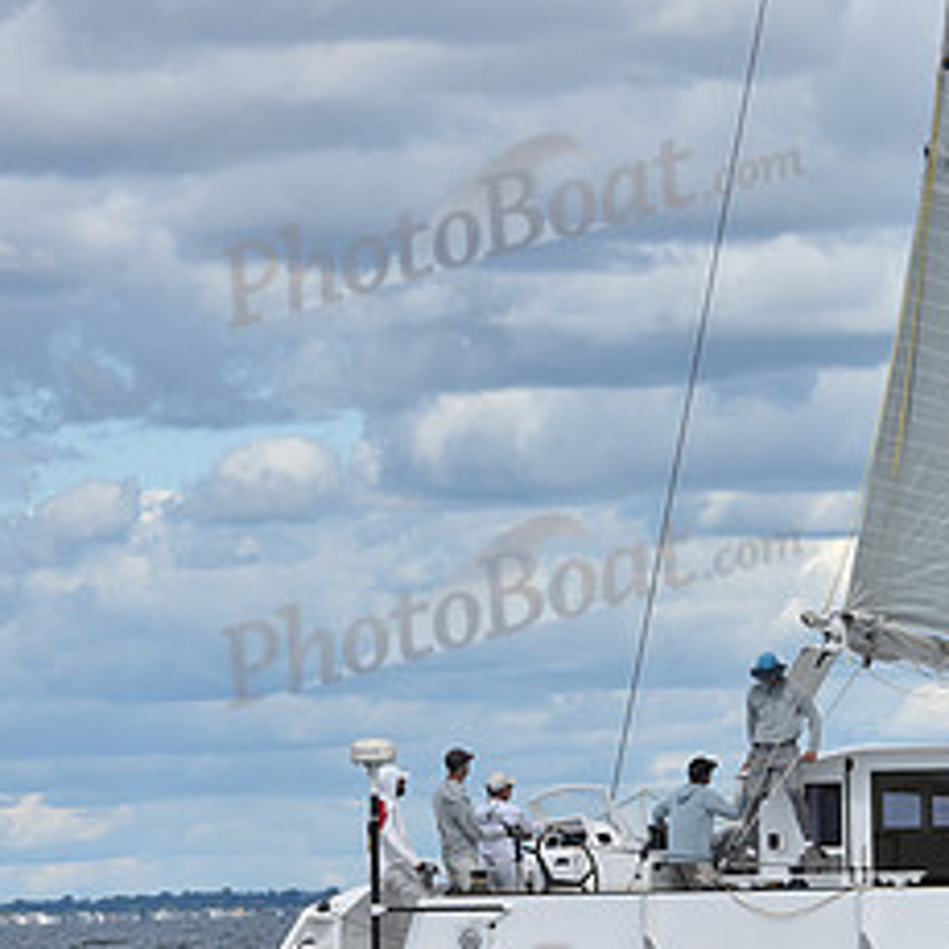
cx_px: 1019
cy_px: 757
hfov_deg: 5.8
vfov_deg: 5.8
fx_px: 9305
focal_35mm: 300
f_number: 9
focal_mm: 140
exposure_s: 1/1000
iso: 250
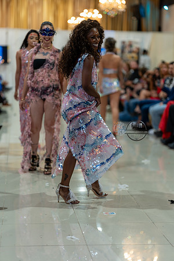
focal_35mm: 85
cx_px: 87
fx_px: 616
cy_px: 130
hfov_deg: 16.1
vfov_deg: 23.9
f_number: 1.4
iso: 125
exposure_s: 1/160
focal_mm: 85
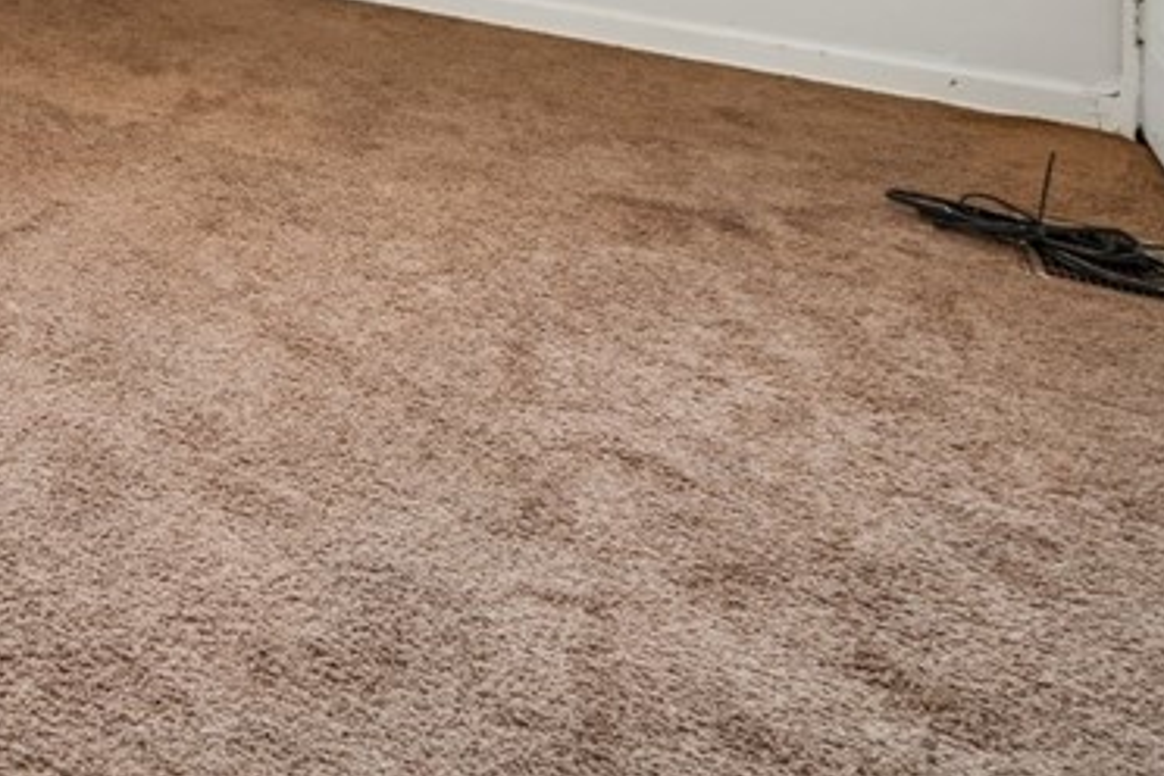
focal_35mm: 35
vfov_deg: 28.1
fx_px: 1132
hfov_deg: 36.5
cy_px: -327
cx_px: -335
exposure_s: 1/4
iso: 200
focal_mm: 12
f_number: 11
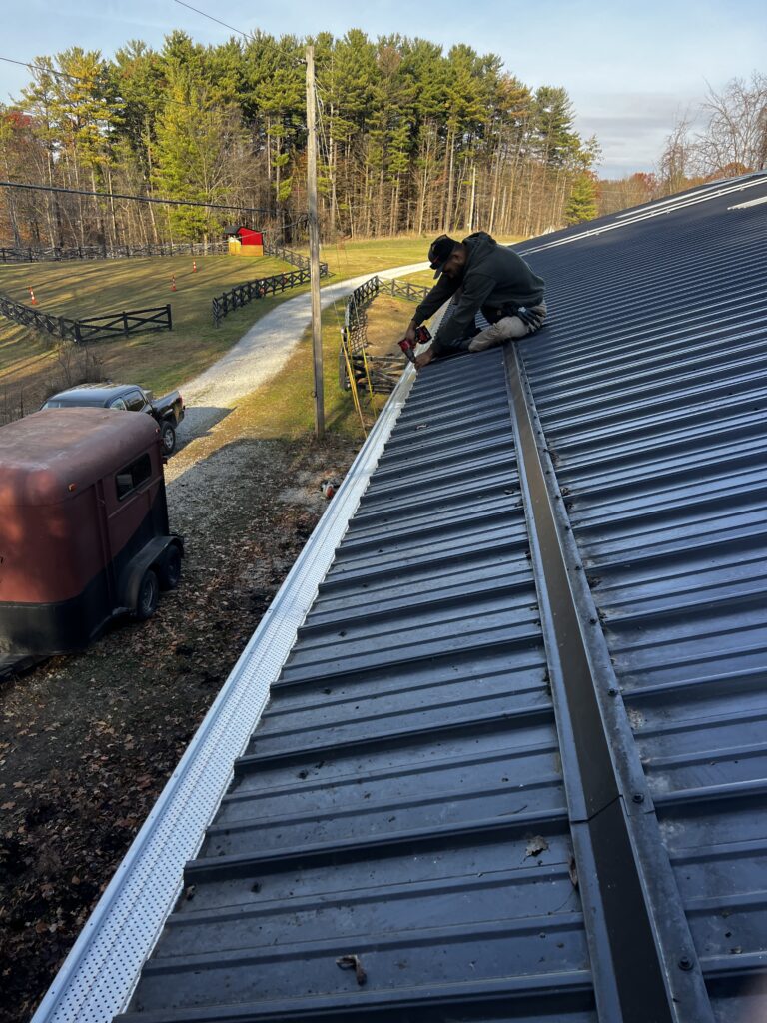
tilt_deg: -21.6
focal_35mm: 26
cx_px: 384
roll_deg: +0.3
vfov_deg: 67.3
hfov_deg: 53.1
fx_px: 768
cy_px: 512
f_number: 1.5
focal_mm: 5.7
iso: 50
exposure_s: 1/743
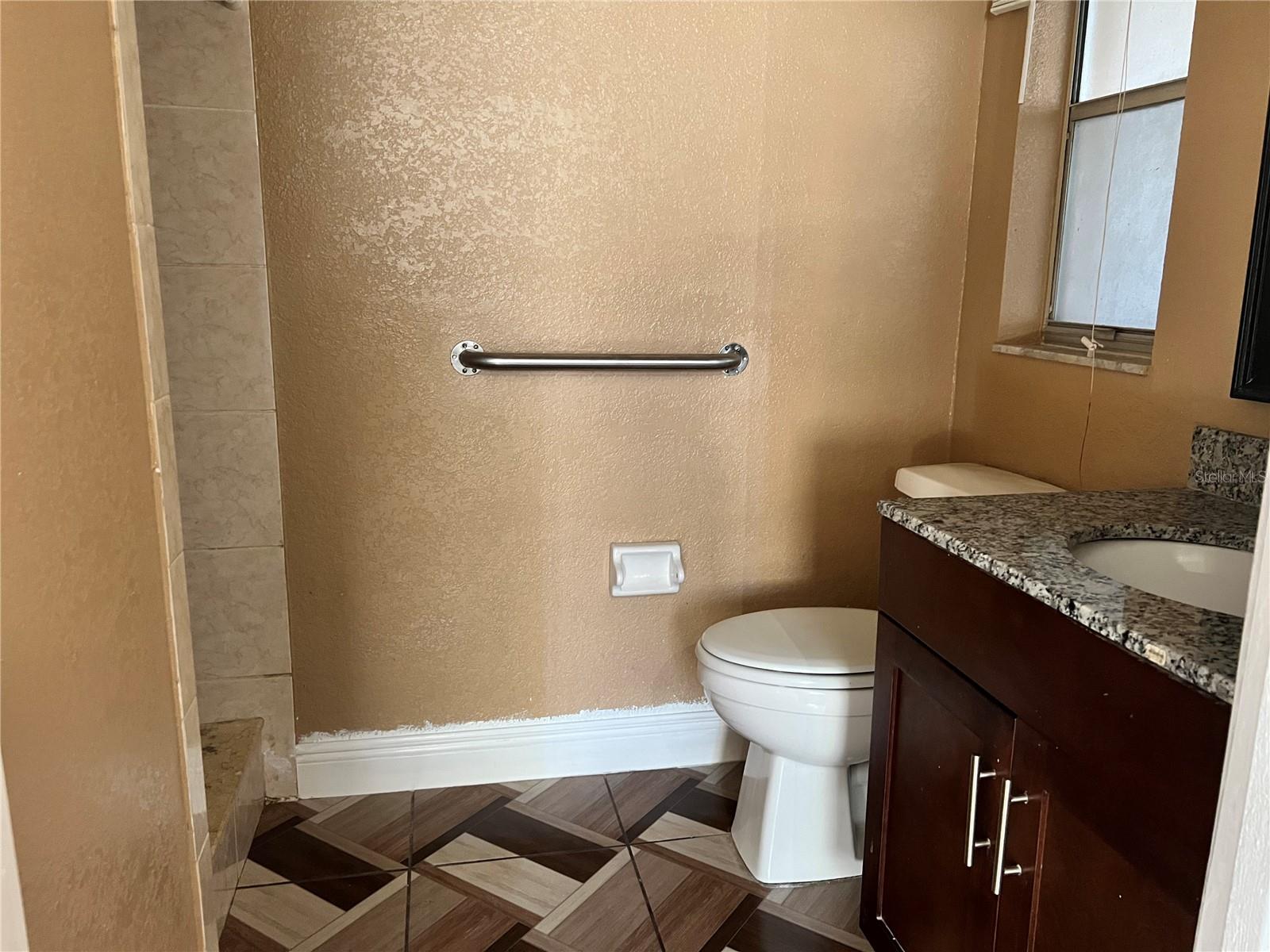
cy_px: 476
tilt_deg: -13.0
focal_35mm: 26
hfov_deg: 67.3
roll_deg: -0.8
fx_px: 954
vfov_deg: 53.1
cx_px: 635
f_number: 1.5
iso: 500
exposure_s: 1/52
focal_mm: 5.7
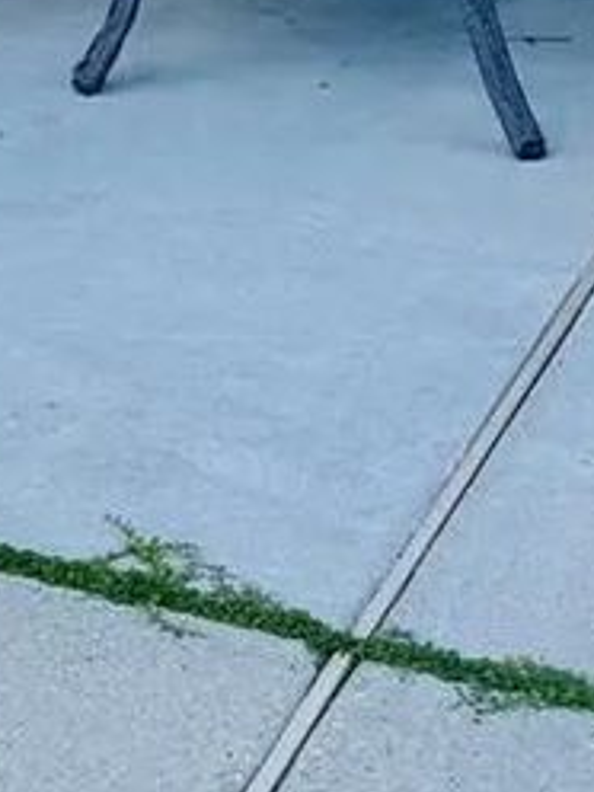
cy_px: -1087
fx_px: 3020
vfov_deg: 12.1
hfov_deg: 10.8
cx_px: -303
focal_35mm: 132
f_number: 1.78
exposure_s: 1/2710
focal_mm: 6.76
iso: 80
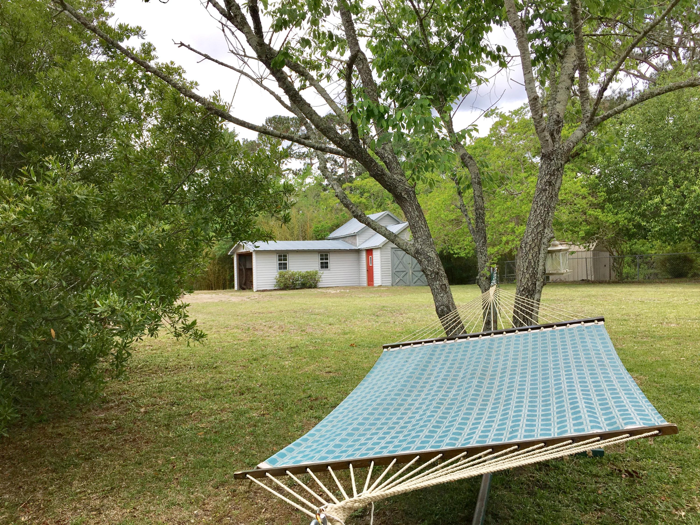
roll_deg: +2.1
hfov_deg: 61.7
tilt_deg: +2.1
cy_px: 262
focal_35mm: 29
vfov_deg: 48.2
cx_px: 350
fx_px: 586
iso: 25
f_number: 2.2
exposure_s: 1/874
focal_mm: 4.15
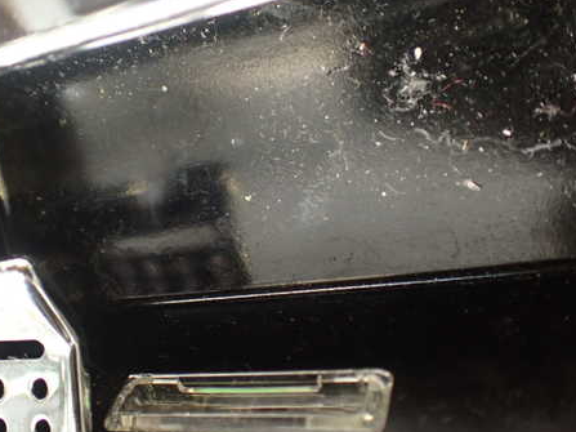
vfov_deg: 33.6
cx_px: 205
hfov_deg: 43.4
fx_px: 715
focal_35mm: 43
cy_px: 233
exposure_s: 1/30
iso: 400
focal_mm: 5.79
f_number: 2.4
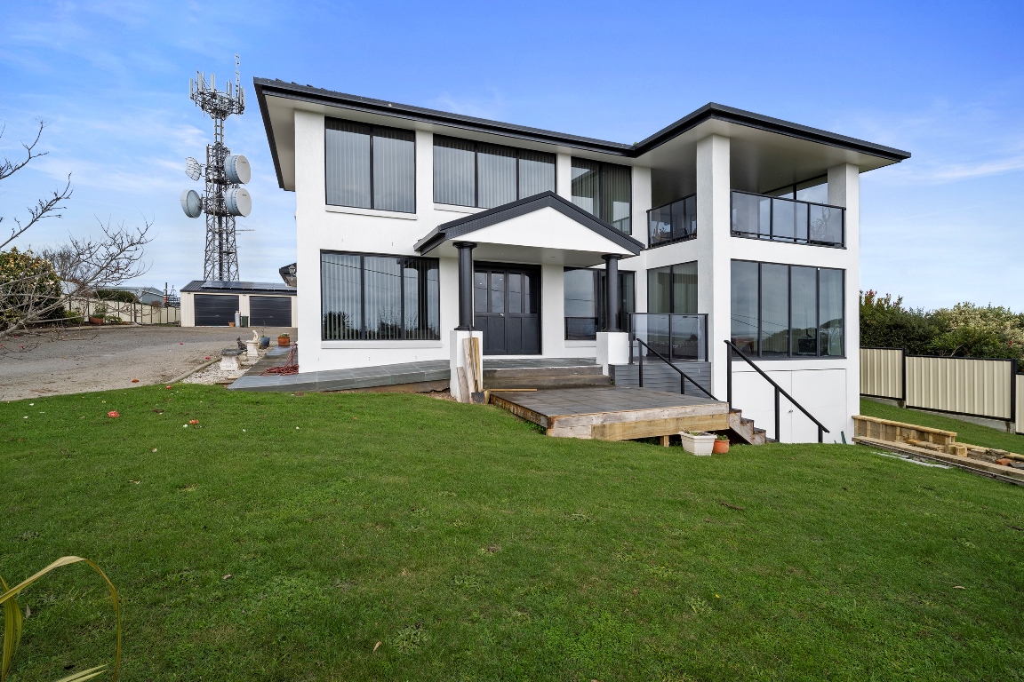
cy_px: 341
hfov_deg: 93.3
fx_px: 484
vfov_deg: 70.4
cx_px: 512
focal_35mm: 17
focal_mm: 17
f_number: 11
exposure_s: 1/60
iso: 200
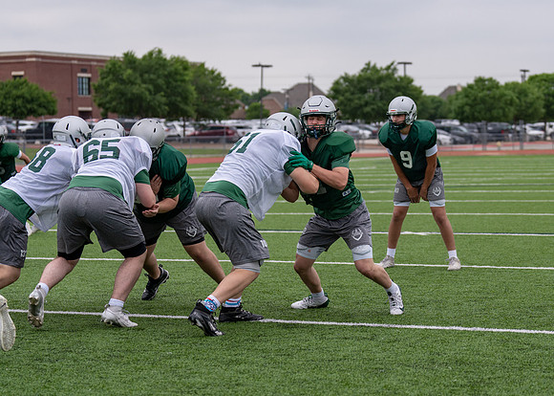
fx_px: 1544
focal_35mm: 98
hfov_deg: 20.3
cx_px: 340
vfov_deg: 14.6
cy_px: 205
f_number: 2.8
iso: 160
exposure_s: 1/2500
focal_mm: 70
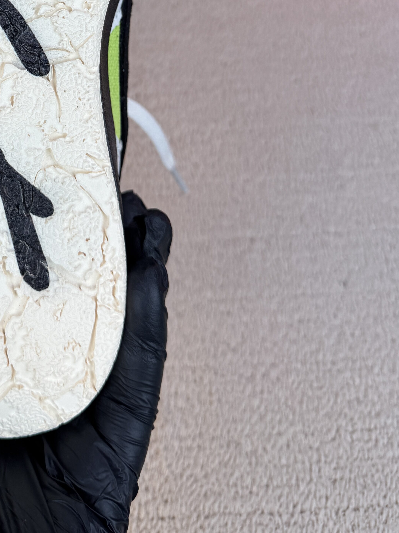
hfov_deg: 28.0
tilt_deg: -54.5
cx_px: 7
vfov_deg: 35.3
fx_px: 753
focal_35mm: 49
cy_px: 4
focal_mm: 6.76
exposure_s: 1/1076
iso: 80
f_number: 1.78
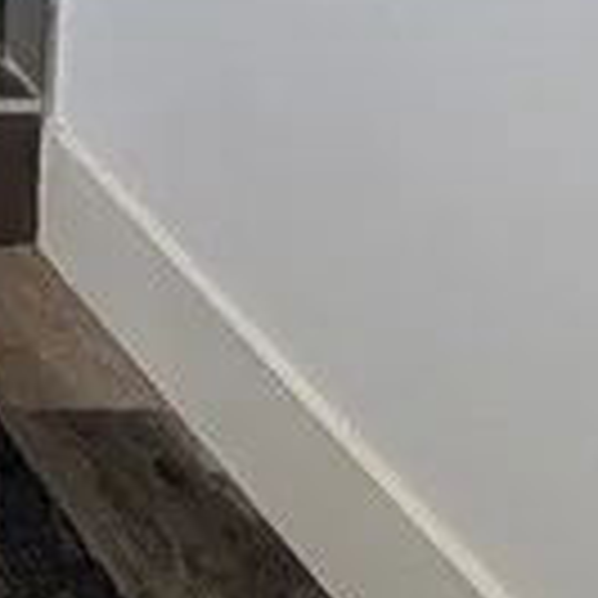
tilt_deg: -4.9
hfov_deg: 12.0
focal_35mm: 95
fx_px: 1857
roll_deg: +1.0
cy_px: -895
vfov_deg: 13.1
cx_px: -1075
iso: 250
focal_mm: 2.22
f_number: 2.2
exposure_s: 1/60
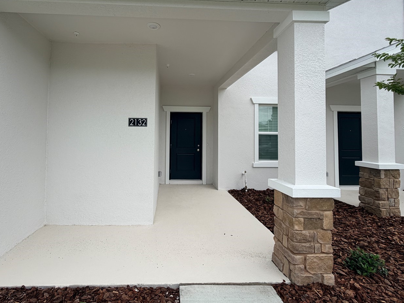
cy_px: 129
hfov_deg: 87.2
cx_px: 173
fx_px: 210
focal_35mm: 18
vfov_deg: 71.2
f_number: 2.2
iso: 40
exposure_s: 1/770
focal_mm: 2.22
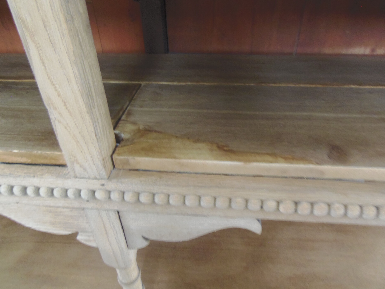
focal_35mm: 24
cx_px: 192
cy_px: 144
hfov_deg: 71.6
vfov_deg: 56.8
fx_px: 267
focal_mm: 4.3
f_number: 2.9
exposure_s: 1/2.5
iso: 200
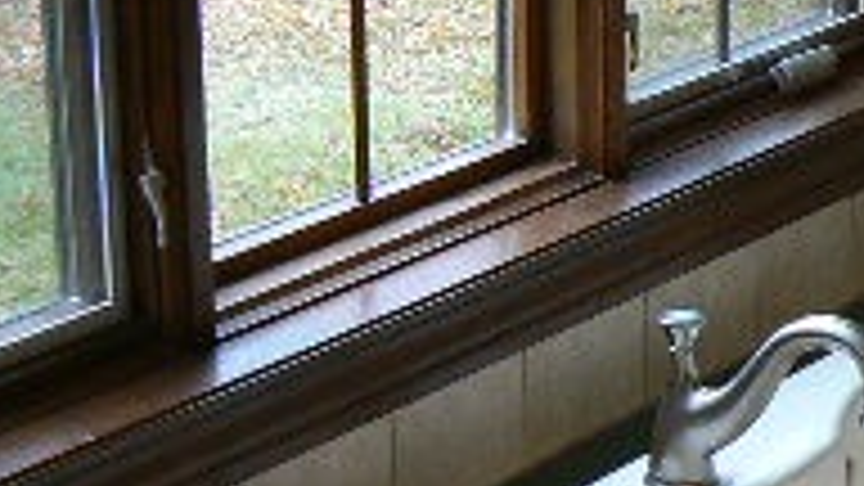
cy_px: 72
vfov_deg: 9.2
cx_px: 738
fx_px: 3001
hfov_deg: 16.2
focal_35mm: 131
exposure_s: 1/30
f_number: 2.8
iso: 125
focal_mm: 6
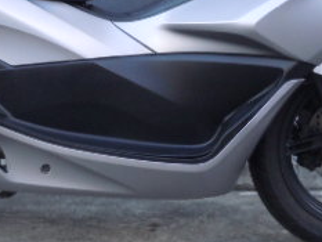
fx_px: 996
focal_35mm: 107
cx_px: 72
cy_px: -32
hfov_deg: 18.2
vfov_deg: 13.5
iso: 400
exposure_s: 1/250
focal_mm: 6.9
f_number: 4.3
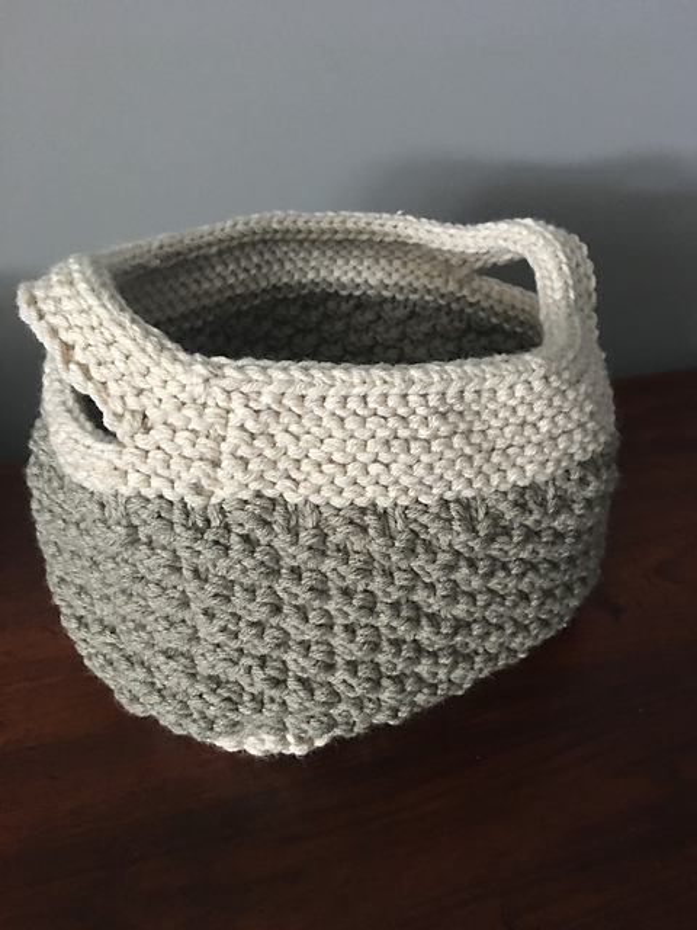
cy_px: 465
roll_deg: -3.6
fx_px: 779
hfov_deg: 48.2
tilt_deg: -30.0
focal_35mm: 29
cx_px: 348
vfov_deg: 61.7
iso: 64
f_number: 2.2
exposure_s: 1/4
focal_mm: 4.15
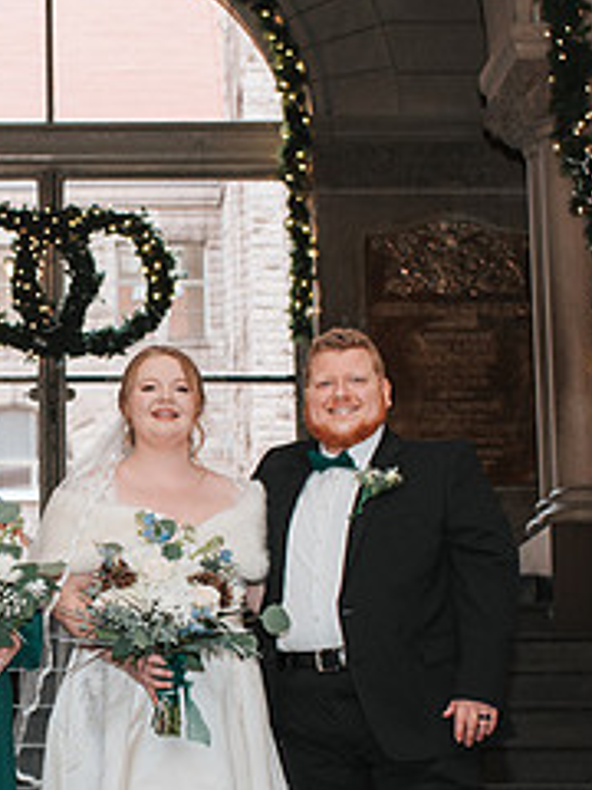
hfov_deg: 13.9
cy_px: 554
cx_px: -64
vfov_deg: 18.8
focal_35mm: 104
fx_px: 2371
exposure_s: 1/200
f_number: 3.5
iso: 1000
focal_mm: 35
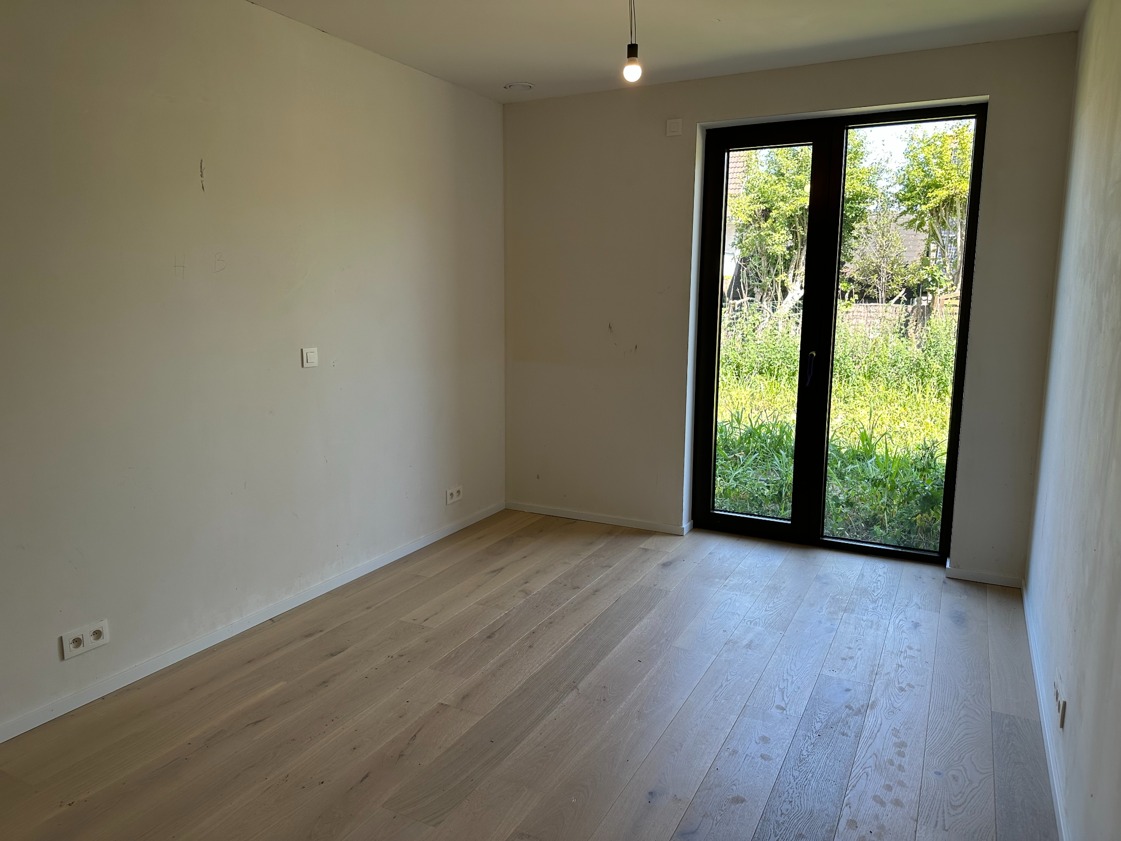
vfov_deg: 56.8
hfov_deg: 71.6
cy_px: 420
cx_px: 560
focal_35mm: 24
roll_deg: -0.2
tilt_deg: -8.7
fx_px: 777
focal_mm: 6.86
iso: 80
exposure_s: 1/164
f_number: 1.78
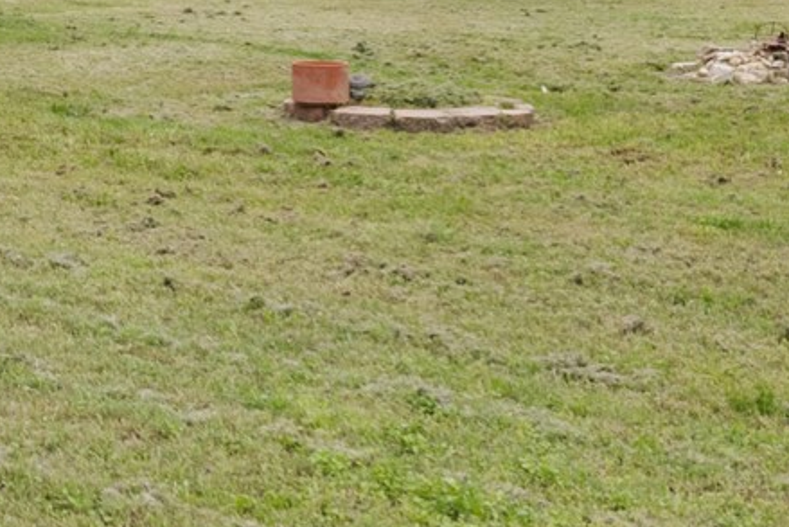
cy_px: -52
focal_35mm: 79
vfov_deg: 16.8
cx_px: -403
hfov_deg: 21.4
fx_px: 1732
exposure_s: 1/400
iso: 400
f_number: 8
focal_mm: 16
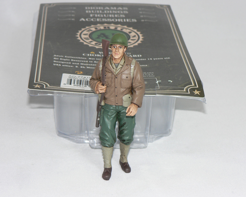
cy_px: 99
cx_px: 128
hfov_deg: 18.8
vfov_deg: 15.1
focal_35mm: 102
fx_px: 743
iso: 80
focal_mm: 16.2
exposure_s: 1/60
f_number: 3.2
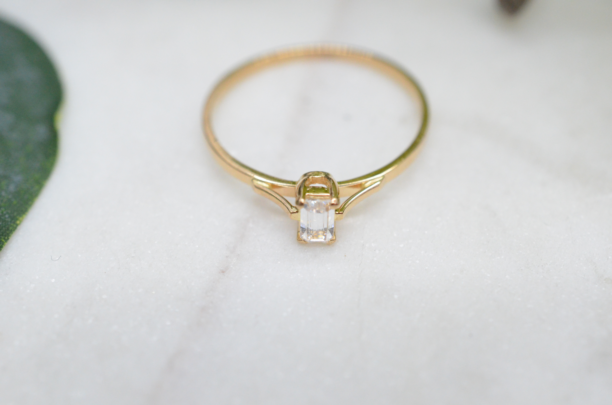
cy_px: 202
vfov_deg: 22.5
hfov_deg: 33.5
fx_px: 1018
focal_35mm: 60
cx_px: 306
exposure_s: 1/1000
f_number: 6.3
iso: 4000
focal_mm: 40
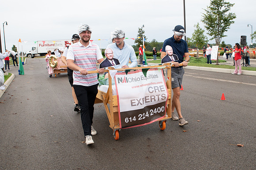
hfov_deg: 56.3
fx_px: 238
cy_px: 81
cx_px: 145
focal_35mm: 34
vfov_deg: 39.3
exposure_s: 1/200
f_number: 10
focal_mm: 24
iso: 640
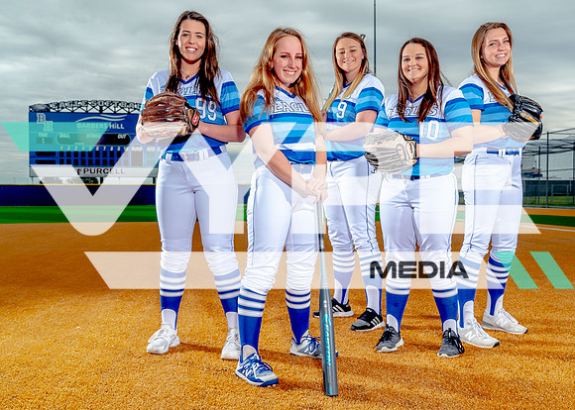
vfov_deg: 37.9
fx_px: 597
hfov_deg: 51.4
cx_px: 297
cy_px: 207
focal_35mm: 37
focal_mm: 32
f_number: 8
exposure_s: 1/125
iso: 100
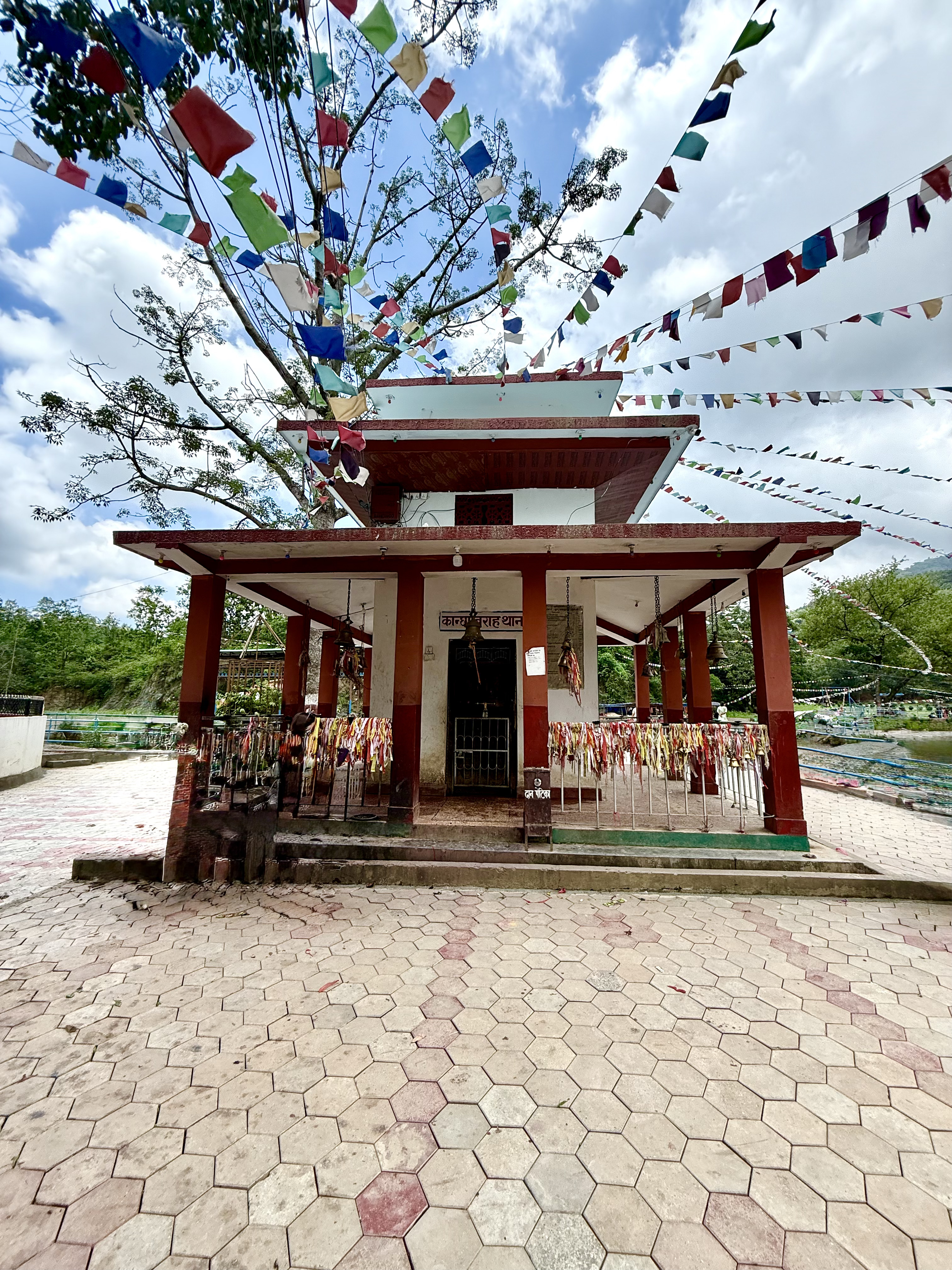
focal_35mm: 14
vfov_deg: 102.1
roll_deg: -1.5
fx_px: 513
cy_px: 635
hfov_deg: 85.7
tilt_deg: +9.8
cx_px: 476
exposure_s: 1/701
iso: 64
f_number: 2.2
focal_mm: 2.22
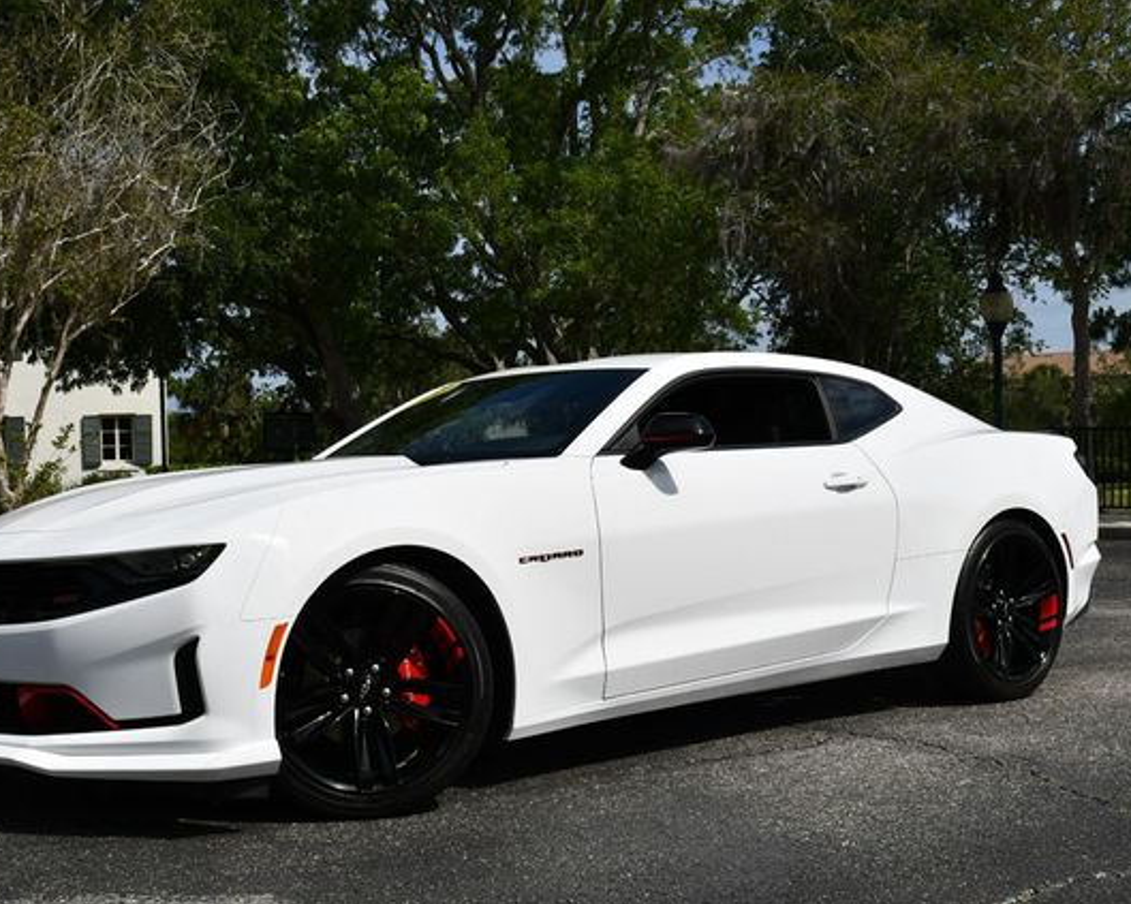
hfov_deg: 37.3
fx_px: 1673
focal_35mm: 50
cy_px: 455
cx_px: 481
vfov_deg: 30.2
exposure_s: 1/400
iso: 100
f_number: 10
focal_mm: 22
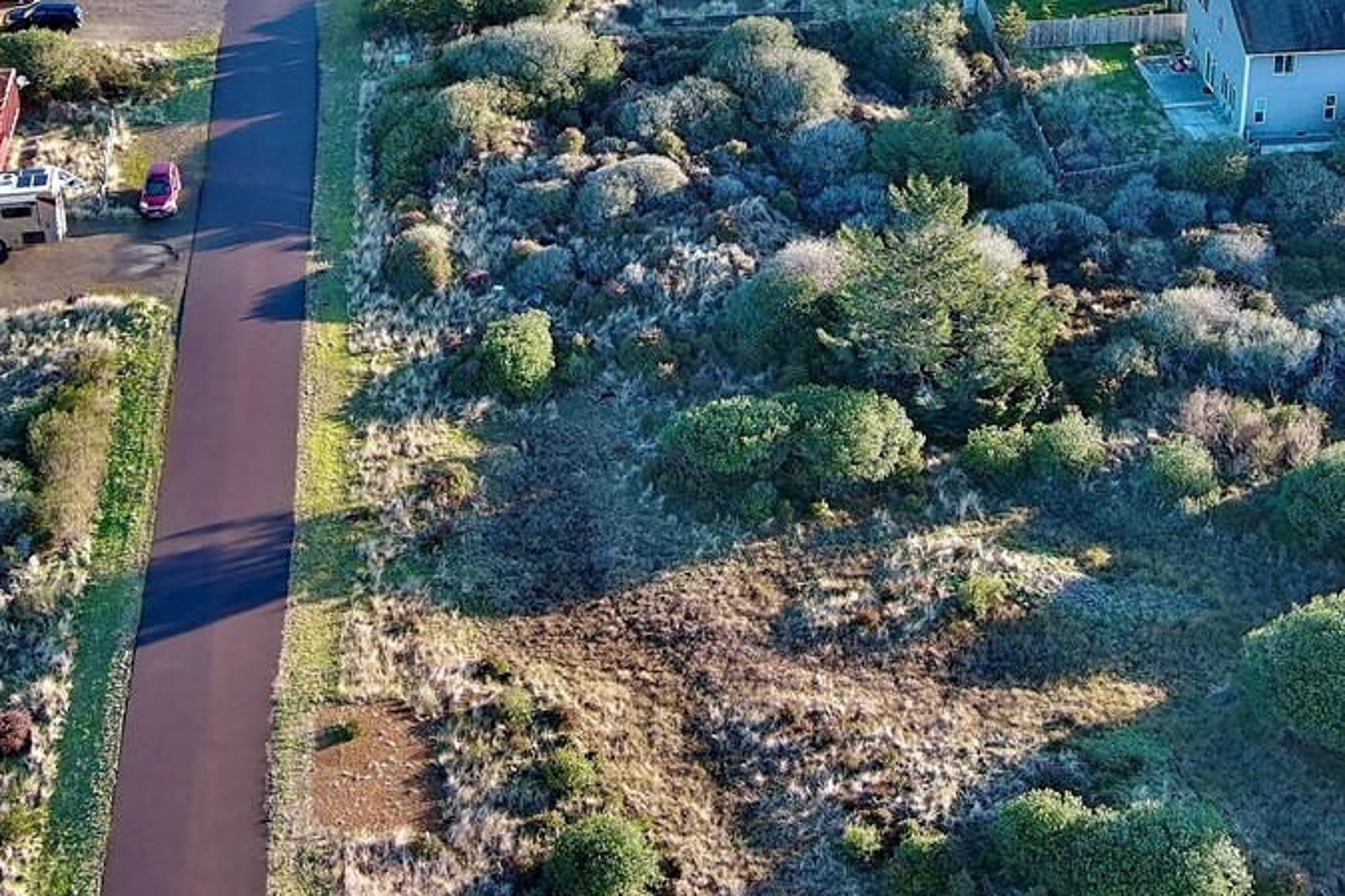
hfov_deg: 27.7
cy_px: -9
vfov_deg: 18.2
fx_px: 2727
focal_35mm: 73
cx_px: 650
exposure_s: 1/176
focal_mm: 10.57
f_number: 2.8
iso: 100
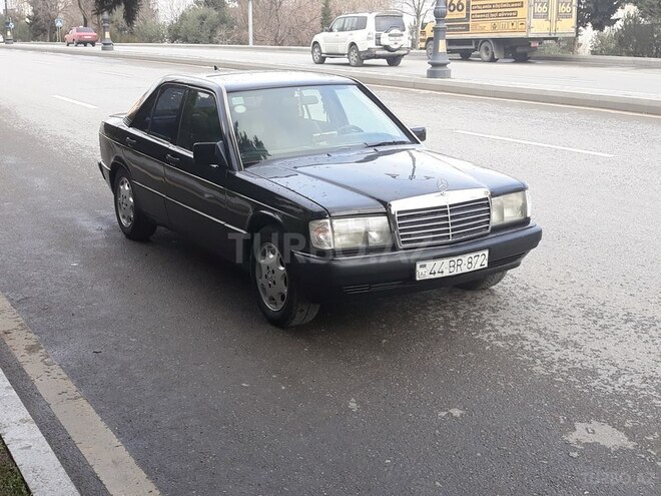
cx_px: 330
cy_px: 248
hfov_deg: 65.3
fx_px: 516
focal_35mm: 27
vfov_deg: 51.4
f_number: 1.7
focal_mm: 3.71
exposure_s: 1/295
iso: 40
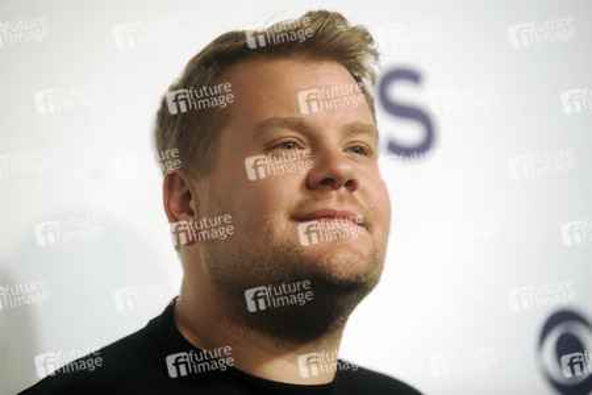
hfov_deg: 15.2
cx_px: 296
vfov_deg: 10.2
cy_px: 198
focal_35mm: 135
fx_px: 2220
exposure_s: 1/400
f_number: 4
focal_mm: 135
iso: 800
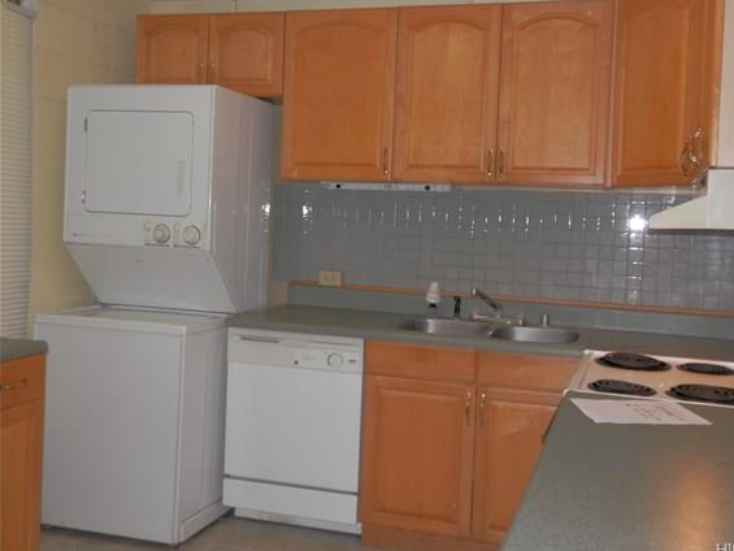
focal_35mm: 34
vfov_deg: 41.8
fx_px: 721
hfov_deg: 53.8
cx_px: 414
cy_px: 251
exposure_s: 1/60
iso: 100
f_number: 3.3
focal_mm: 5.5
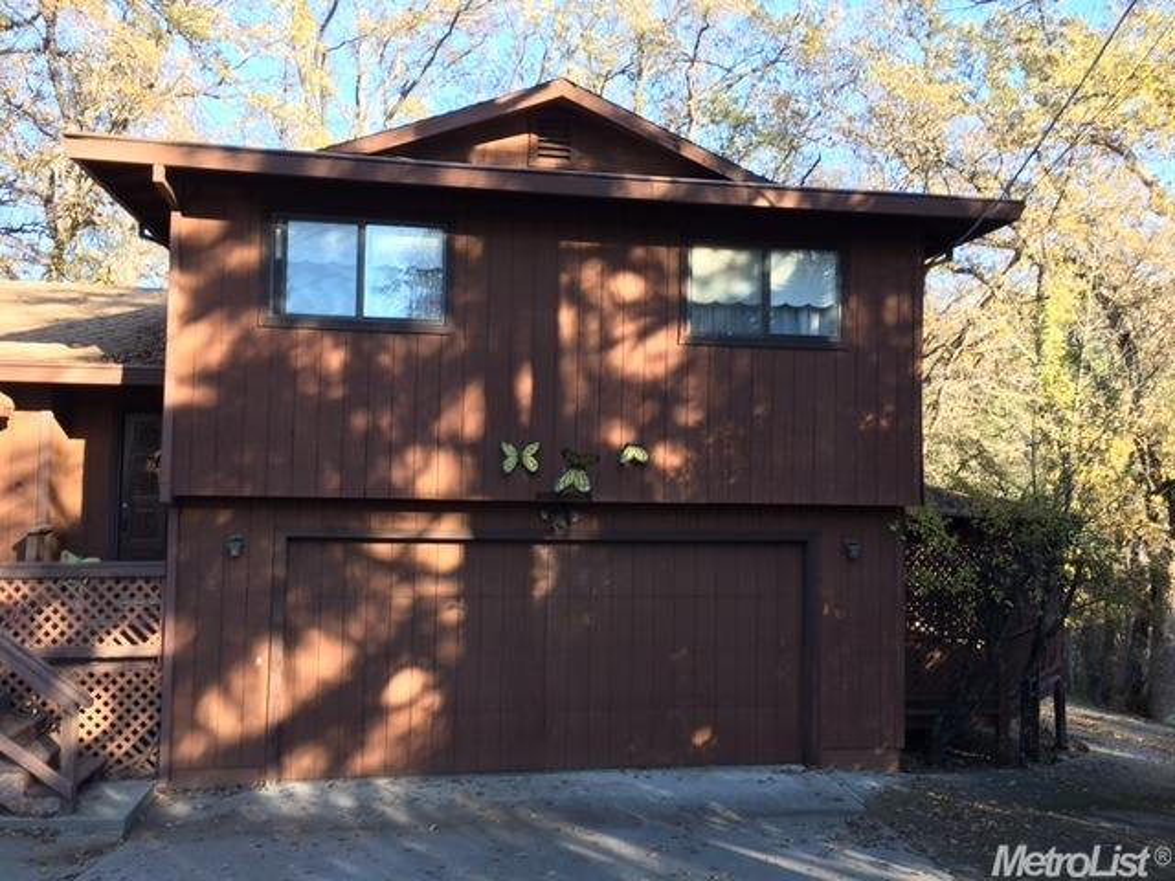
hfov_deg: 61.7
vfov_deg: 48.2
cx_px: 588
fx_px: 984
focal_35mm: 29
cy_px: 440
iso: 25
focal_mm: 4.15
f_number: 2.2
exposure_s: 1/121
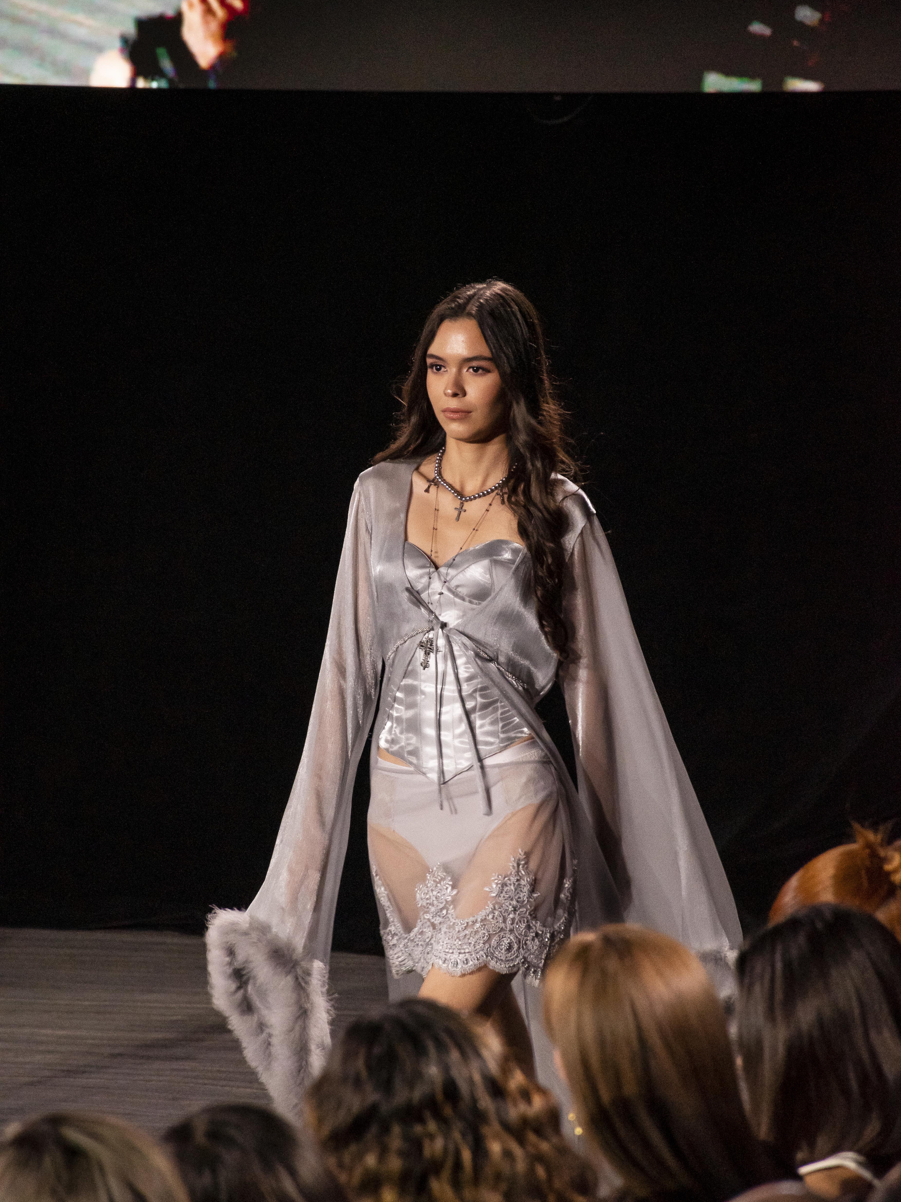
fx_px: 7913
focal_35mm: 228
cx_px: 452
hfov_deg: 6.5
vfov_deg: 8.7
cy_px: 642
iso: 2000
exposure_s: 1/160
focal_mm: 140
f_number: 5.6
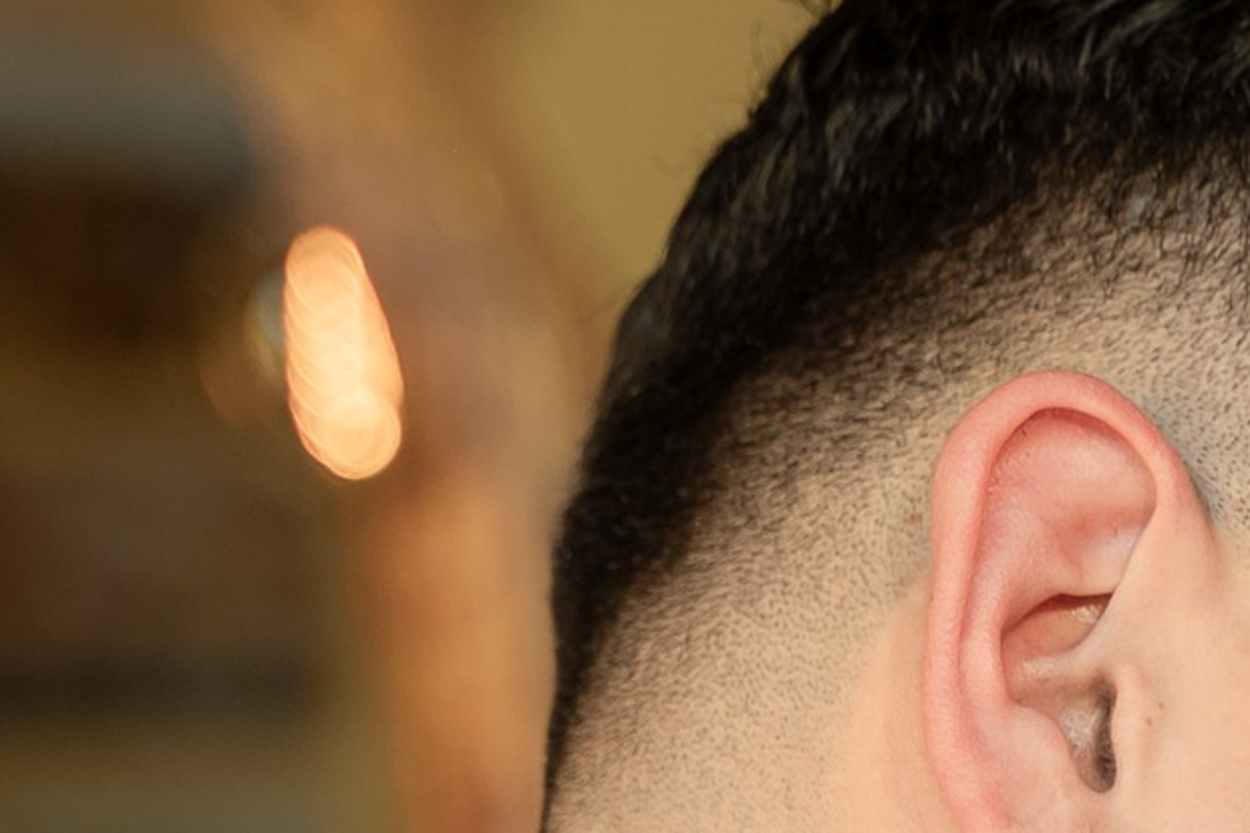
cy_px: 1544
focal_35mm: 235
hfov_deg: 8.7
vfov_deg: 5.7
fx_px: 8159
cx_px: 1333
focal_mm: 57
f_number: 2.8
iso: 250
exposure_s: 1/400
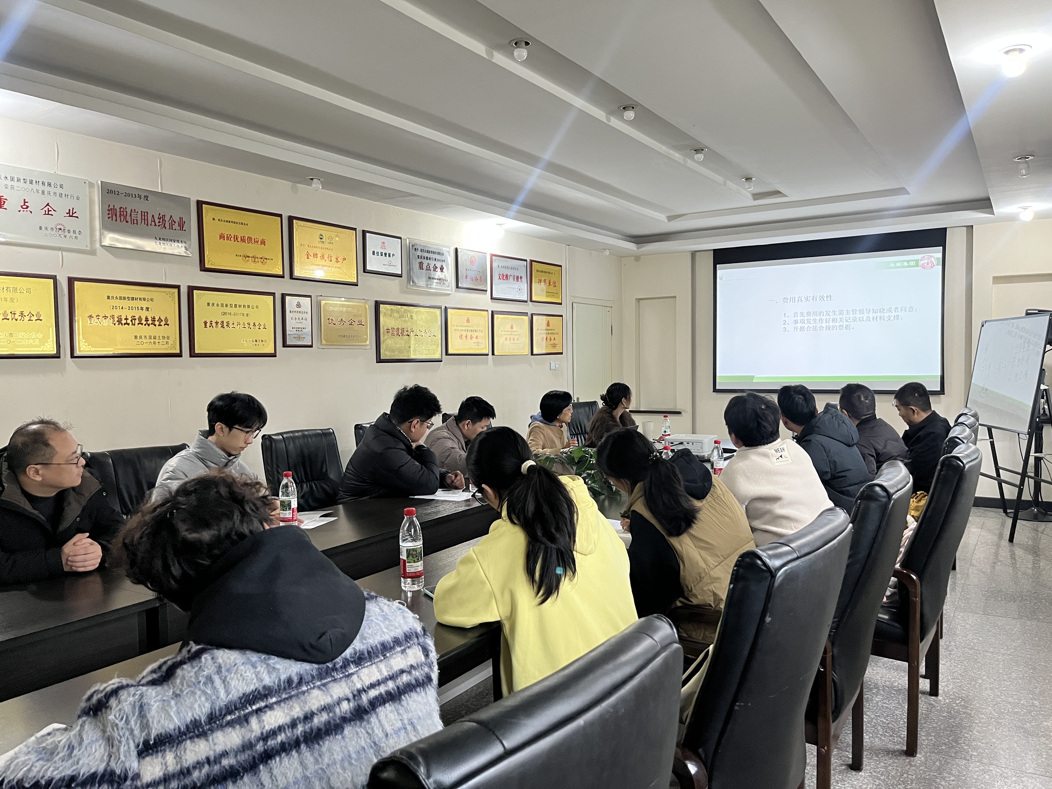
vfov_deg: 53.1
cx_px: 526
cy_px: 394
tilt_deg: -2.6
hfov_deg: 67.3
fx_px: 790
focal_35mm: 26
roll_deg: +0.7
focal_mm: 5.1
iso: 320
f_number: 1.6
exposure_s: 1/60
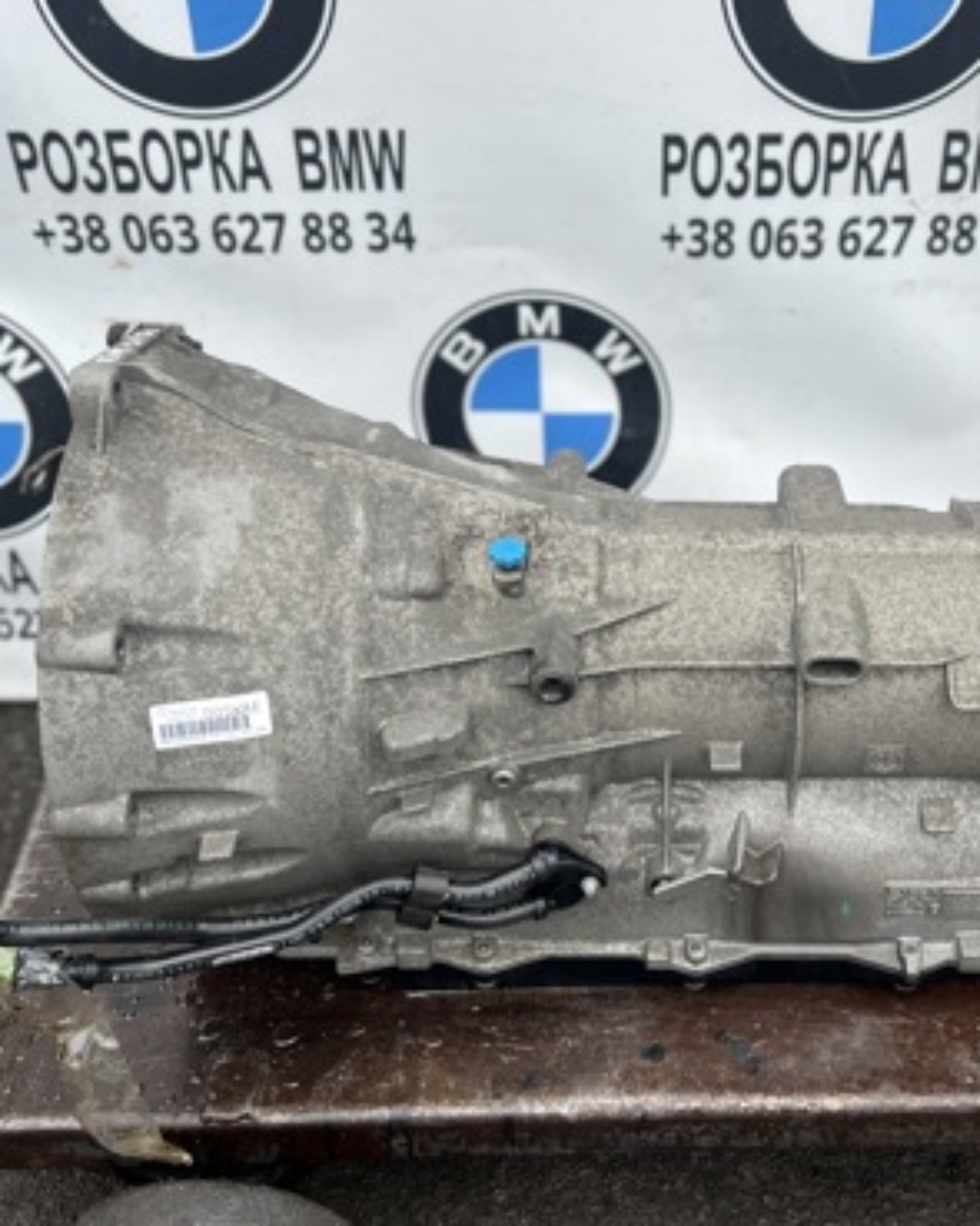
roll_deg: +0.8
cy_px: 586
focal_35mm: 44
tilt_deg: -36.7
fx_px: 1596
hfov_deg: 33.9
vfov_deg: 42.0
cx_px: 628
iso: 40
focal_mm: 5.7
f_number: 1.5
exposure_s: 1/265
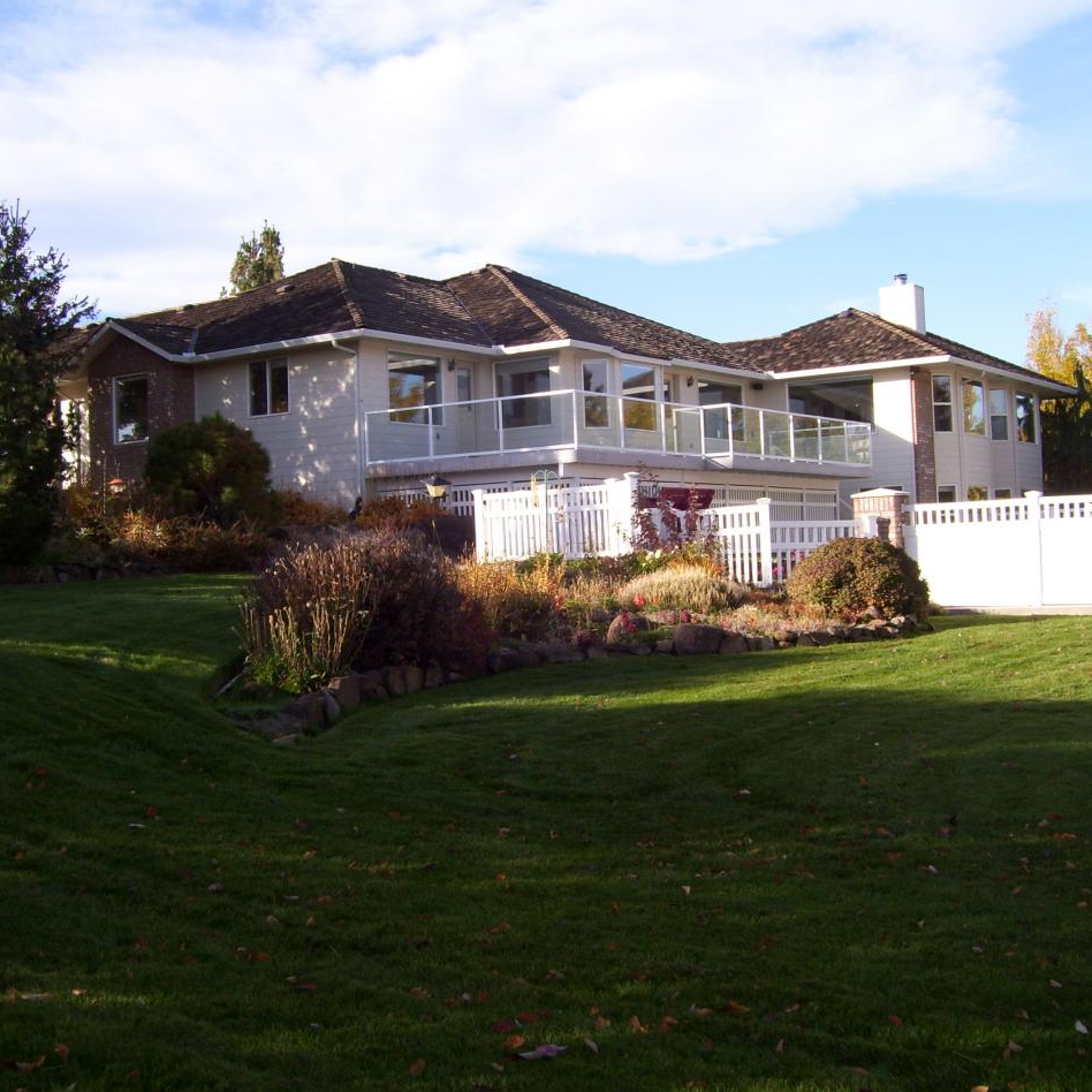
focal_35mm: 43
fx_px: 1535
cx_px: 529
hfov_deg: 39.2
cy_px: 548
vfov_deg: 39.2
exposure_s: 1/250
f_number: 4.8
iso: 80
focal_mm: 6
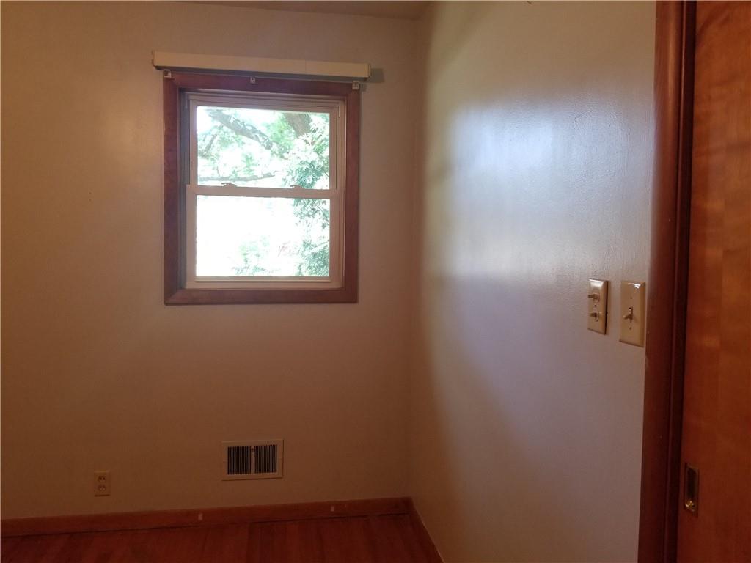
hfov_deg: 67.3
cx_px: 376
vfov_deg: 53.1
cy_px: 282
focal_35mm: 26
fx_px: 564
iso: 160
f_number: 1.7
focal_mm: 4.25
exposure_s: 1/40
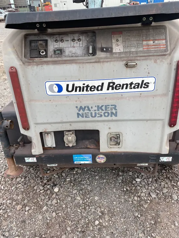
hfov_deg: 53.1
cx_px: 90
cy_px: 119
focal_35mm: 26
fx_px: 179
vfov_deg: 67.3
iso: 32
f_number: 1.8
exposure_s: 1/364
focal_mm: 4.25
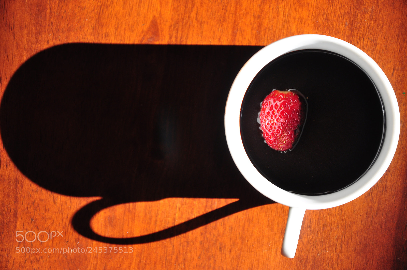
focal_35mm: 112
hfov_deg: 18.2
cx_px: 204
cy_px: 135
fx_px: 1270
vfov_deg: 12.1
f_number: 5.6
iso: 400
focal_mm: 75
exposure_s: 1/200
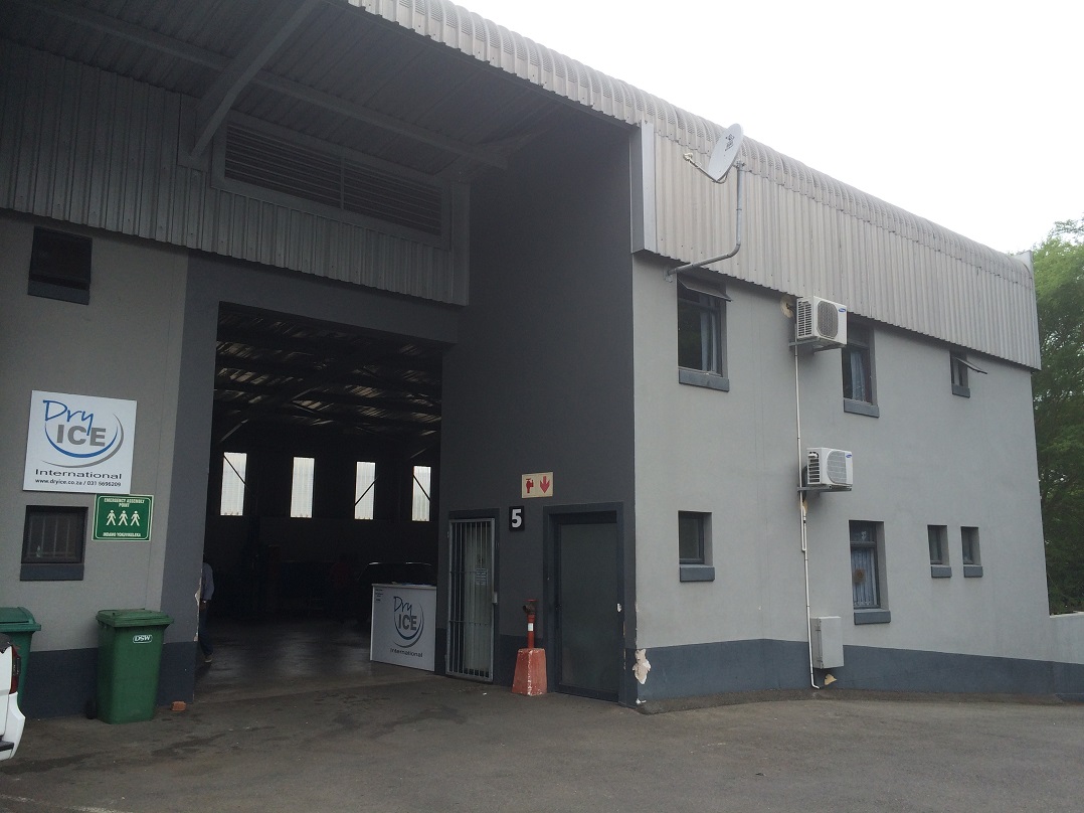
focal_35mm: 29
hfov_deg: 61.7
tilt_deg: +10.3
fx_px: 908
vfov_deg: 48.2
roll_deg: -0.4
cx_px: 542
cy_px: 406
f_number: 2.2
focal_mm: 4.15
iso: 32
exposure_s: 1/746
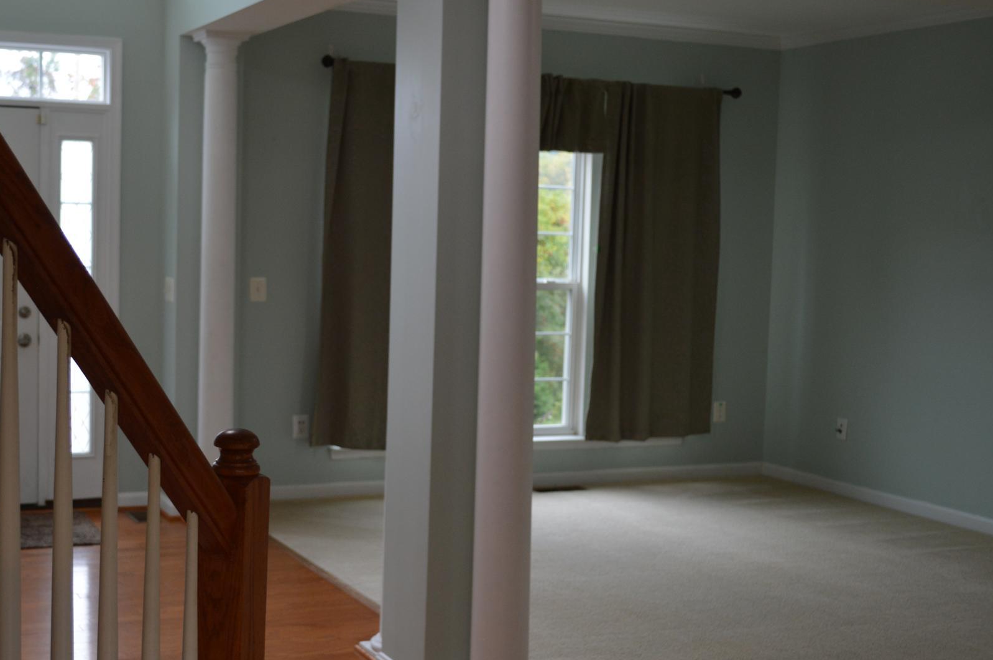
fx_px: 1378
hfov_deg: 39.3
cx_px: 364
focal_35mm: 50
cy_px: 338
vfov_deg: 26.9
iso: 400
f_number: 4.2
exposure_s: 1/80
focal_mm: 26
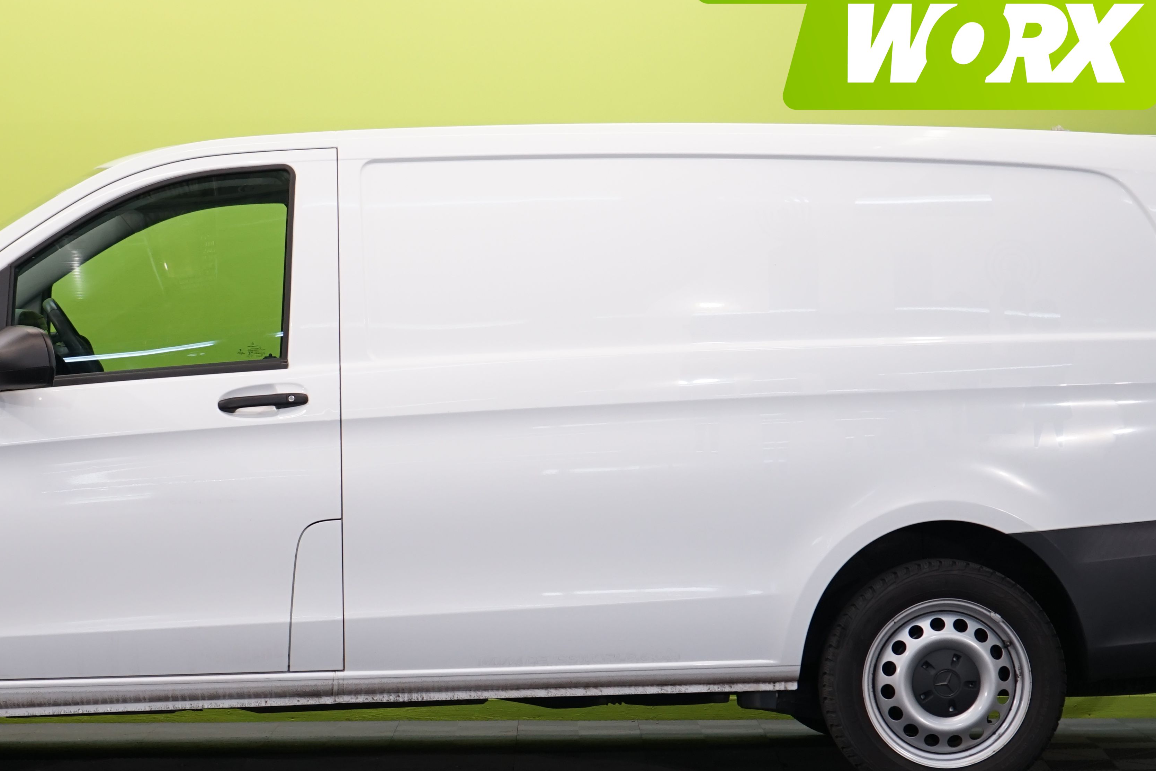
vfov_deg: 11.1
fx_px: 3981
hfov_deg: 16.5
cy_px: 462
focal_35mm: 124
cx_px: 394
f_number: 5.6
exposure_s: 1/50
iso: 500
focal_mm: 69
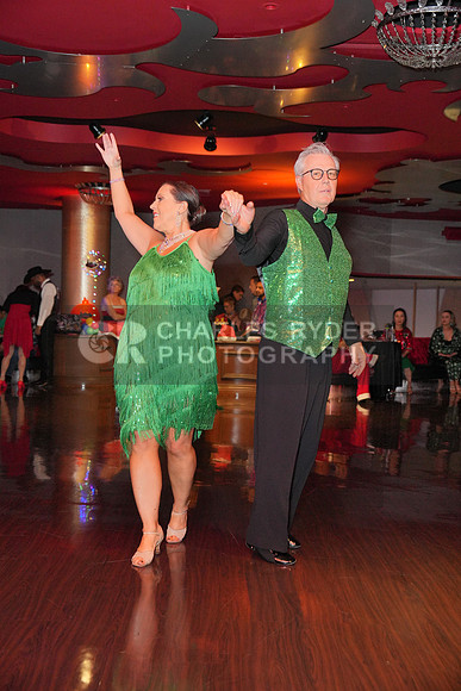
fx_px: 768
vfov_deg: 48.4
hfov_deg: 33.4
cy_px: 346
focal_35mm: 40
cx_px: 230
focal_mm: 40
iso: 4000
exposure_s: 1/200
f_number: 4
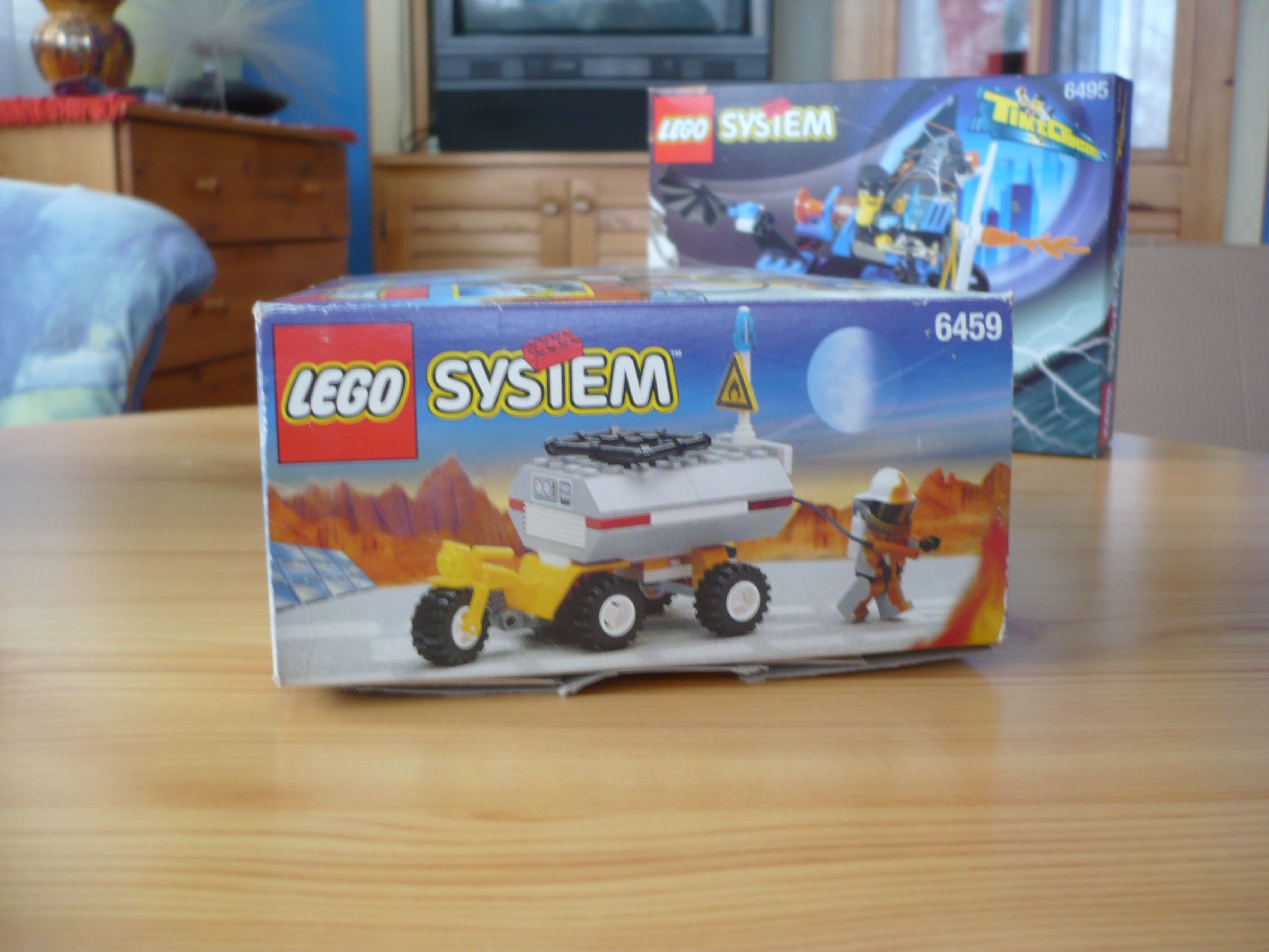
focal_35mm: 35
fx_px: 1283
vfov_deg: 40.7
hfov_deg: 52.6
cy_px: 476
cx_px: 634
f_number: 2.8
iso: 100
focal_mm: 5.8
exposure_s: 1/20
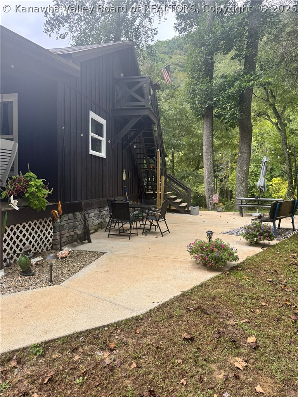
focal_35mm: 24
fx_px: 275
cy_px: 198
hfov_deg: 56.8
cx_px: 149
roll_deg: -0.9
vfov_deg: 71.6
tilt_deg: -3.7
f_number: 1.78
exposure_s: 1/121
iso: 80
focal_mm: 6.76
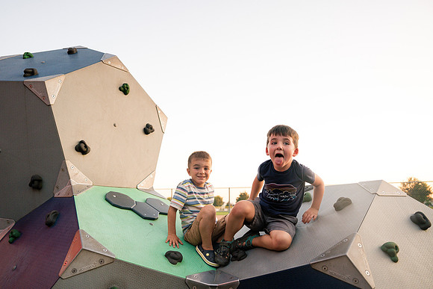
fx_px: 311
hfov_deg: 69.5
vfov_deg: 49.7
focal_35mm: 26
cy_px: 156
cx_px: 199
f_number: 2.8
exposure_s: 1/400
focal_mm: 24
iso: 400
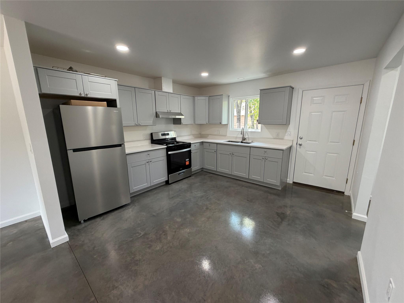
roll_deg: +2.1
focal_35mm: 14
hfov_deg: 102.1
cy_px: 152
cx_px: 202
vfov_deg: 85.7
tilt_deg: -6.0
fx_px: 163
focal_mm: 2.22
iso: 200
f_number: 2.2
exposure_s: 1/60
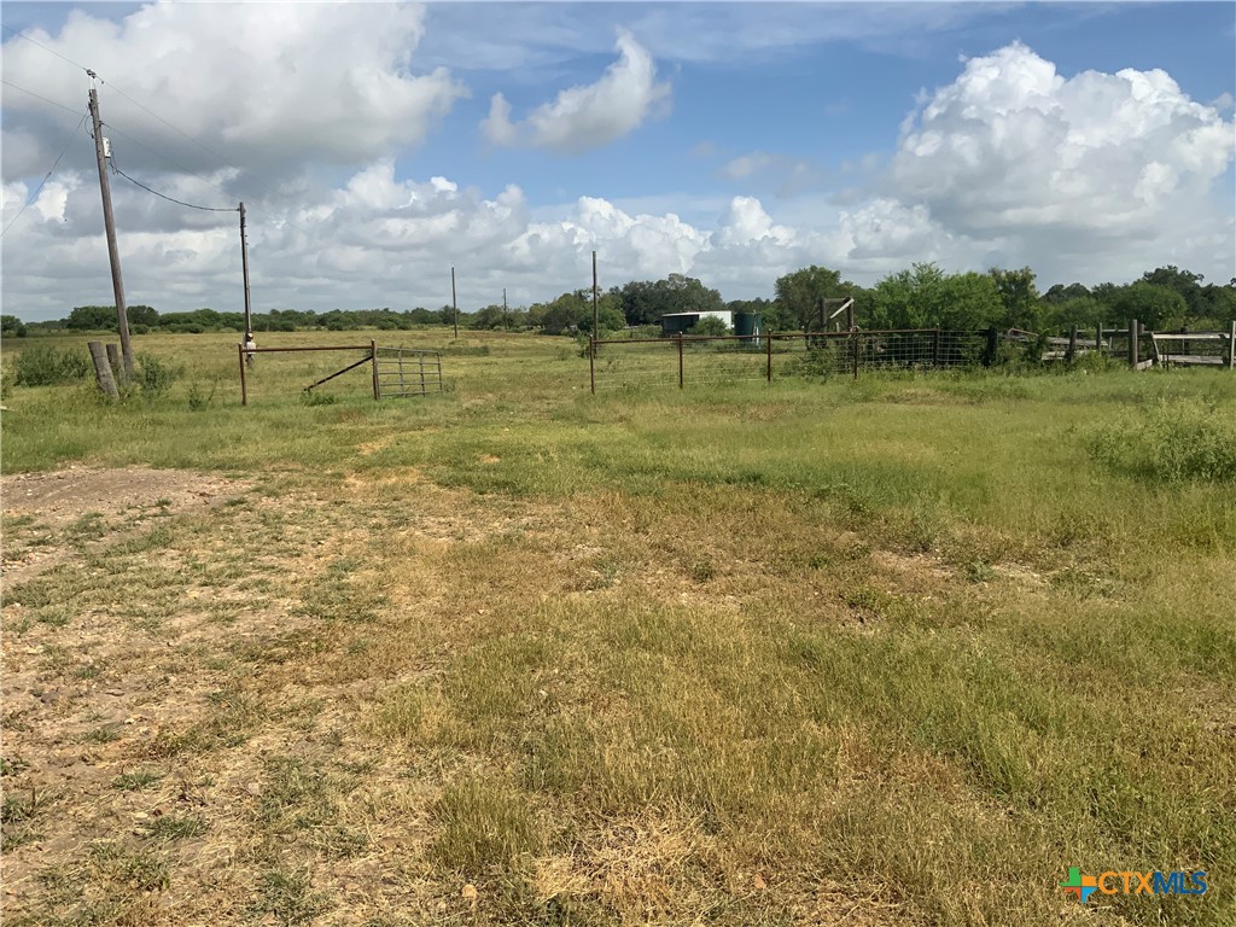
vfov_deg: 48.2
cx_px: 618
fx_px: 1035
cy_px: 464
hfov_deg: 61.7
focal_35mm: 29
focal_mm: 3
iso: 20
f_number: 1.8
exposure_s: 1/3322
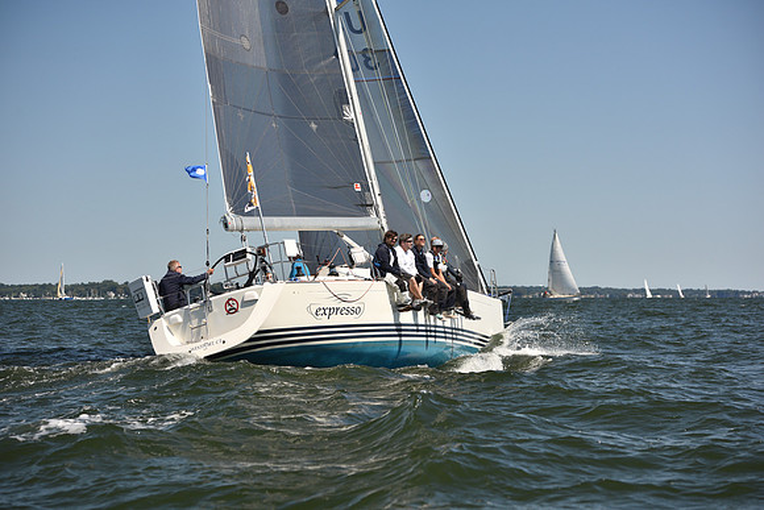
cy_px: 255
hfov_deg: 23.6
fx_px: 1825
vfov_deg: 15.9
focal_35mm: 86
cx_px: 382
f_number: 4.5
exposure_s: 1/1250
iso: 250
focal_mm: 86
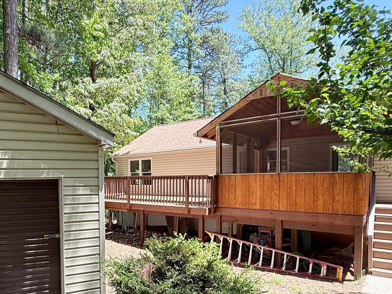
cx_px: 132
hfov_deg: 65.6
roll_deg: +0.1
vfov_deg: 52.2
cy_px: 193
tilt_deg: -1.7
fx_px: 294
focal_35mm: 26
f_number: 2.2
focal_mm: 2.22
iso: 50
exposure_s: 1/230
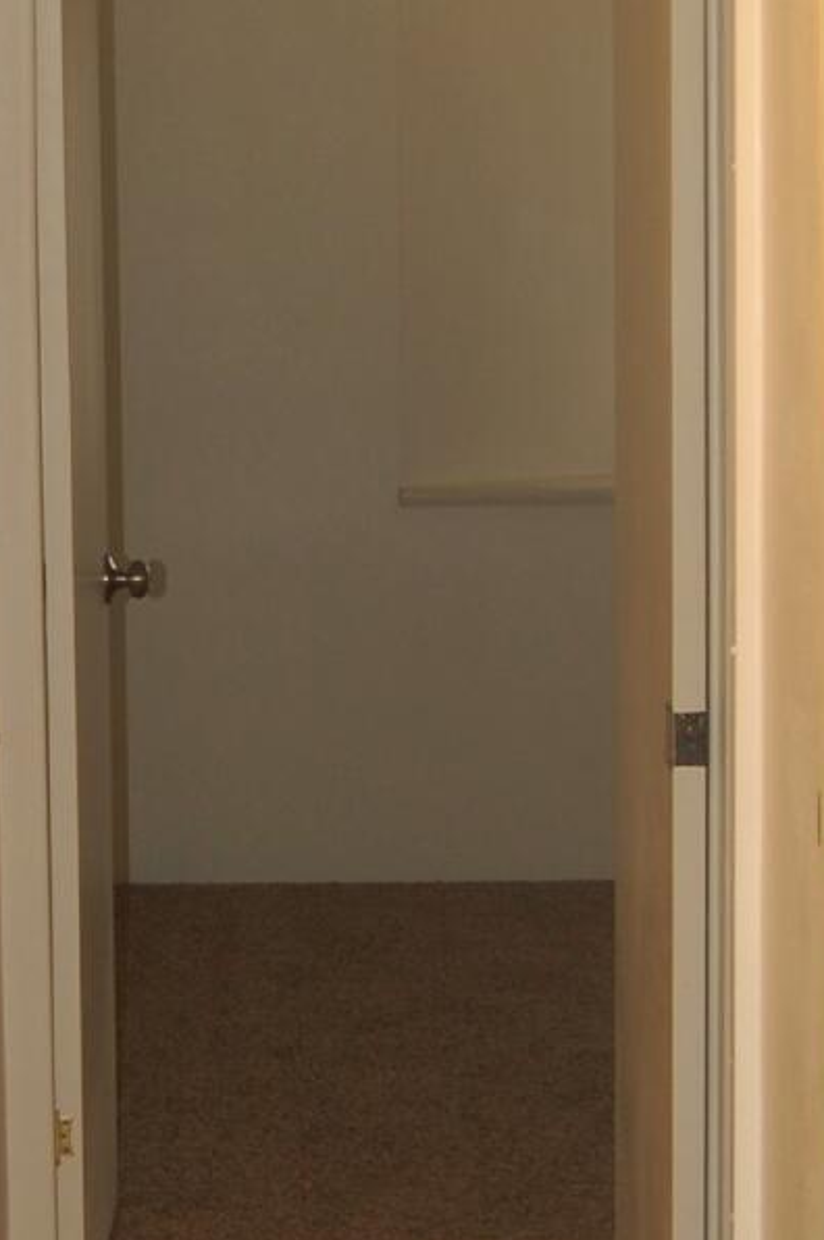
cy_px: 580
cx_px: 197
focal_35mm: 116
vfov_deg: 17.7
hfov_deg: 11.8
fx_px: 3981
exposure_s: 1/60
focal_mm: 23
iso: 400
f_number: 3.8
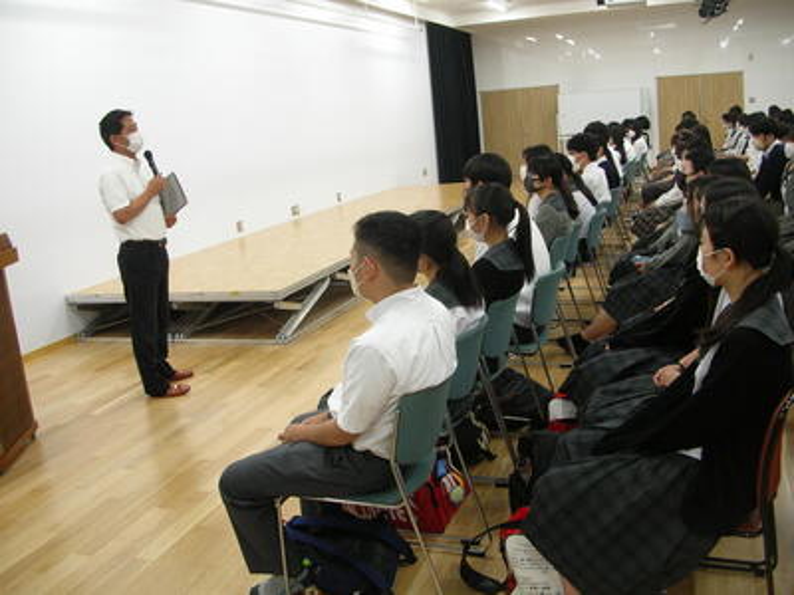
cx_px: 397
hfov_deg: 52.6
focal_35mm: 35
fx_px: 803
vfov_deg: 40.7
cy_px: 298
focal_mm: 5.8
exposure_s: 1/12.3
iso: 50
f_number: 2.8
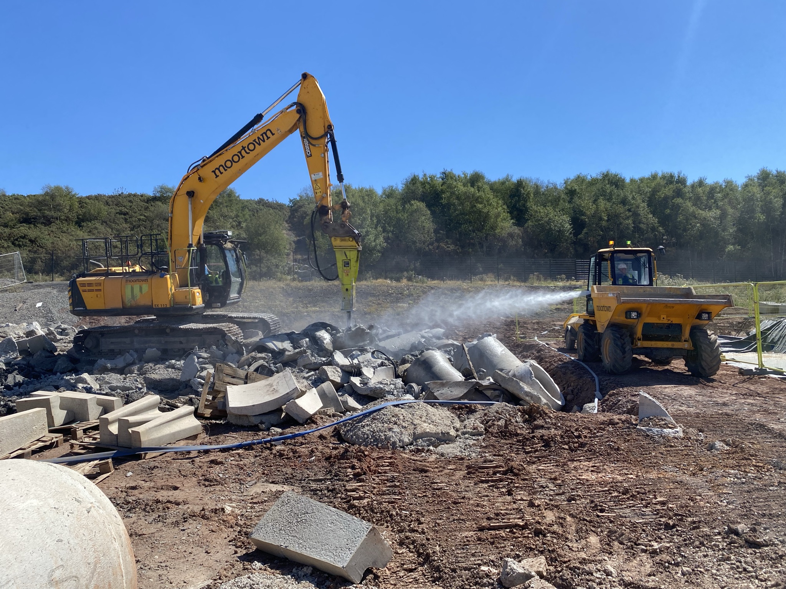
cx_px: 393
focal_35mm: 26
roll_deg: +2.0
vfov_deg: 53.1
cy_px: 294
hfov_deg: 67.3
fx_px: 590
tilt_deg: +1.5
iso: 32
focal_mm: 4.25
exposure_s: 1/2625
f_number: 1.8
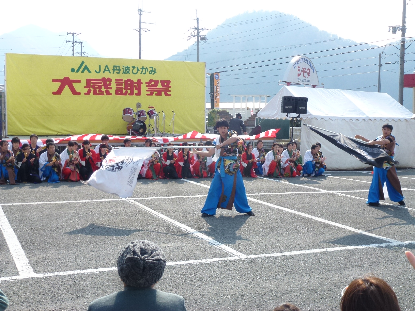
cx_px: 208
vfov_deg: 32.2
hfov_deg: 42.1
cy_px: 156
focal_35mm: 45
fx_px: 539
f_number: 4
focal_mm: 8
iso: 100
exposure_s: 1/400
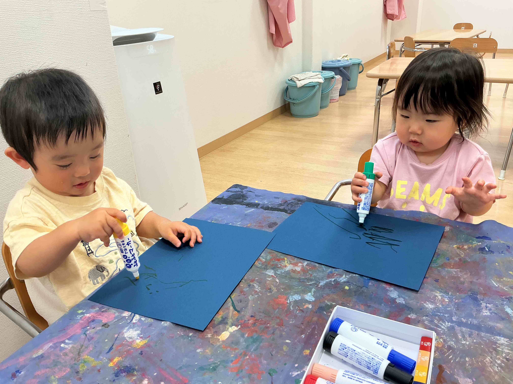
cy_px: 192
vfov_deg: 48.2
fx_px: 430
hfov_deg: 61.7
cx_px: 256
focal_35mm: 29
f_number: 1.8
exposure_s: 1/120
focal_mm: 3
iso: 50
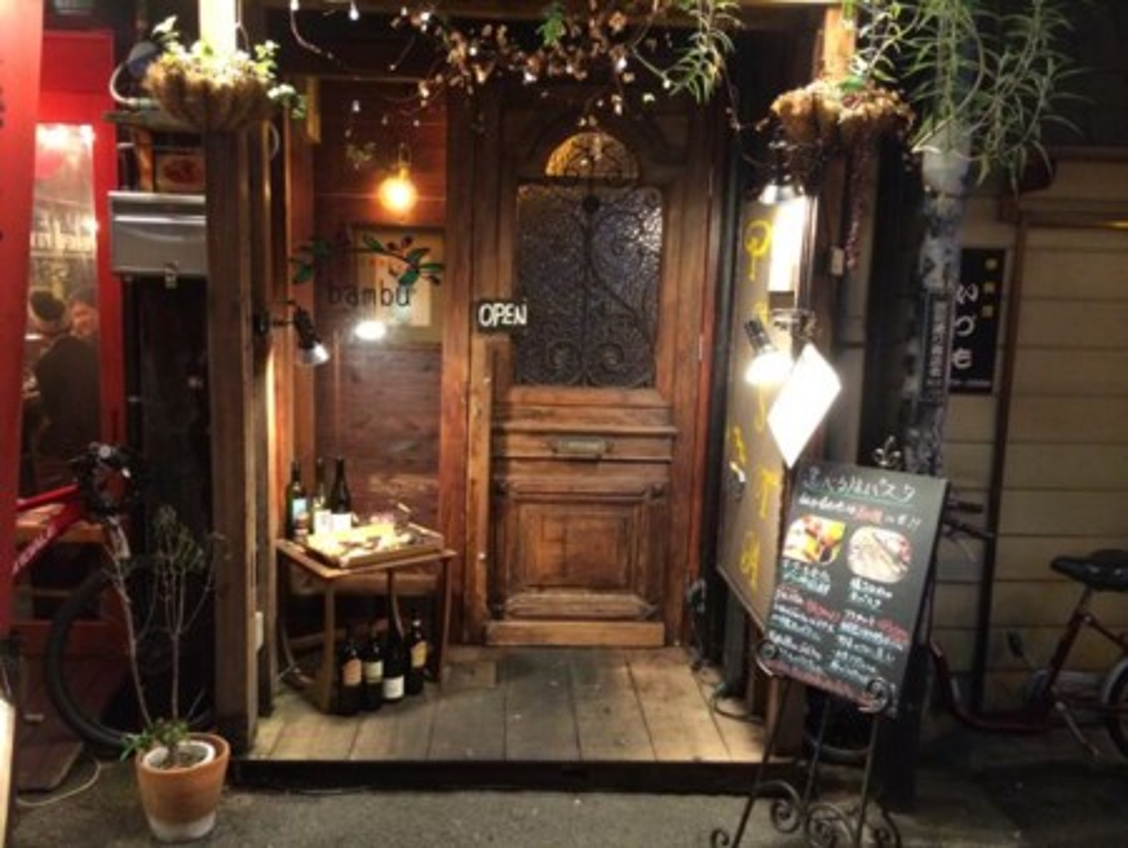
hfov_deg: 59.9
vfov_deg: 46.8
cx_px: 564
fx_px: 978
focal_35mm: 30
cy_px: 424
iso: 320
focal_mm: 4.12
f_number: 2.2
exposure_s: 1/30
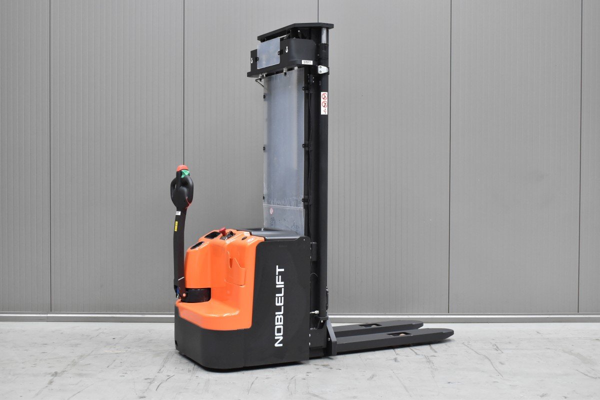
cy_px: 200
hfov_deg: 42.3
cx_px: 300
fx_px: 775
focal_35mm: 46
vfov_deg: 28.9
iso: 1250
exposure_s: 1/25
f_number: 6.3
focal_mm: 31
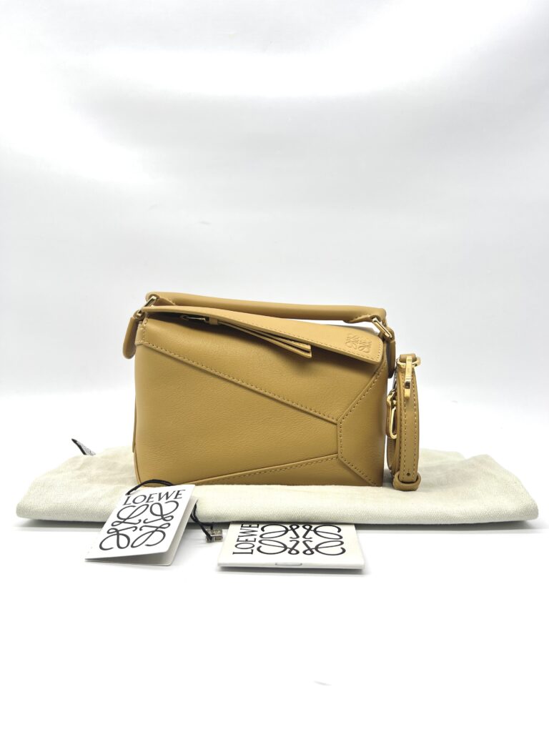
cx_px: 274
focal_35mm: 26
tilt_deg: -5.7
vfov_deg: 67.3
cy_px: 366
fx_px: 550
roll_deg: +0.3
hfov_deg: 53.1
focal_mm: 5.7
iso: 32
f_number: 1.5
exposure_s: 1/150
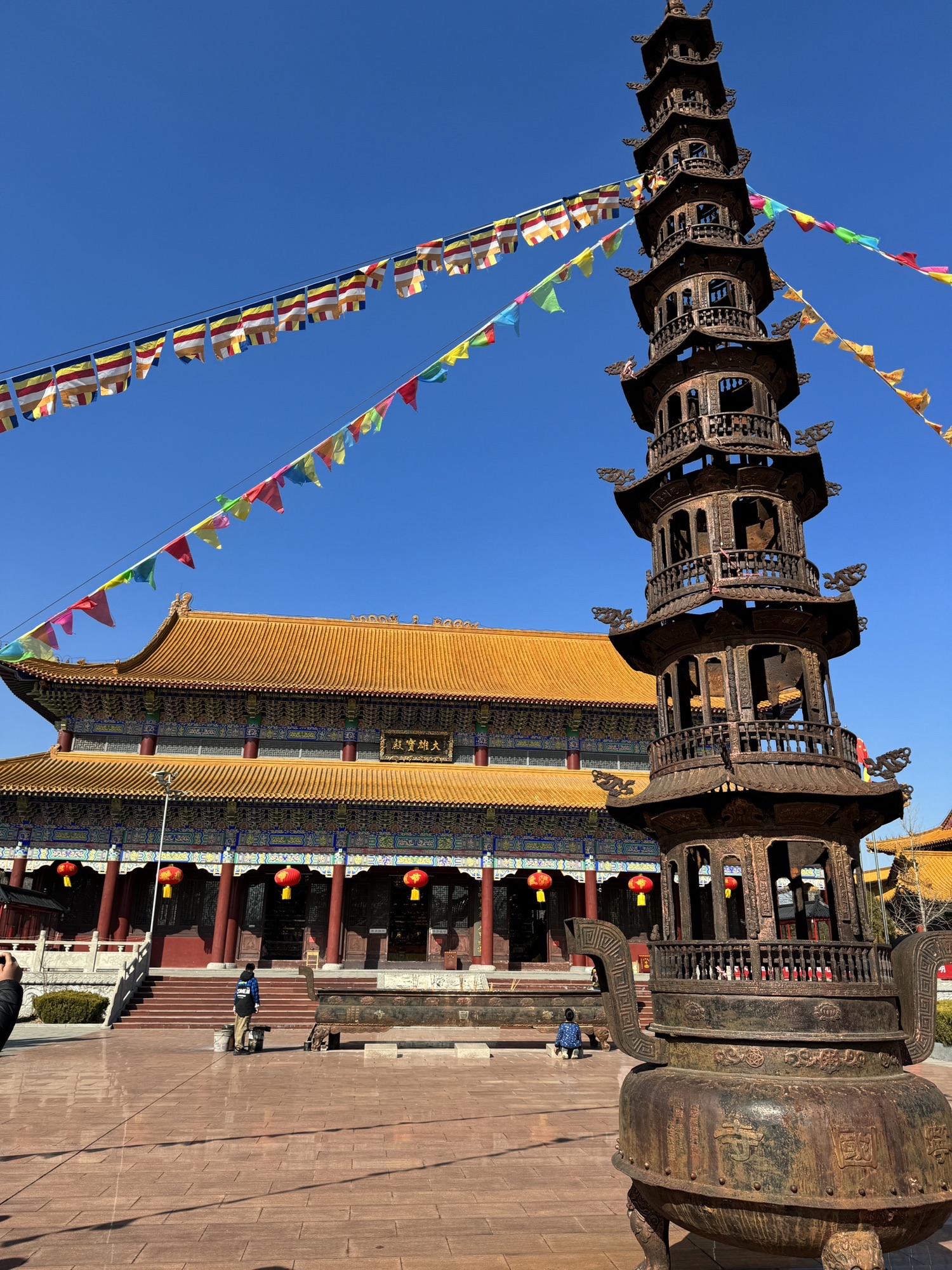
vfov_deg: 71.6
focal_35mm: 24
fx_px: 880
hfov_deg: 56.8
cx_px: 476
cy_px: 635
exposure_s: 1/4049
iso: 80
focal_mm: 6.86
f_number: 1.78
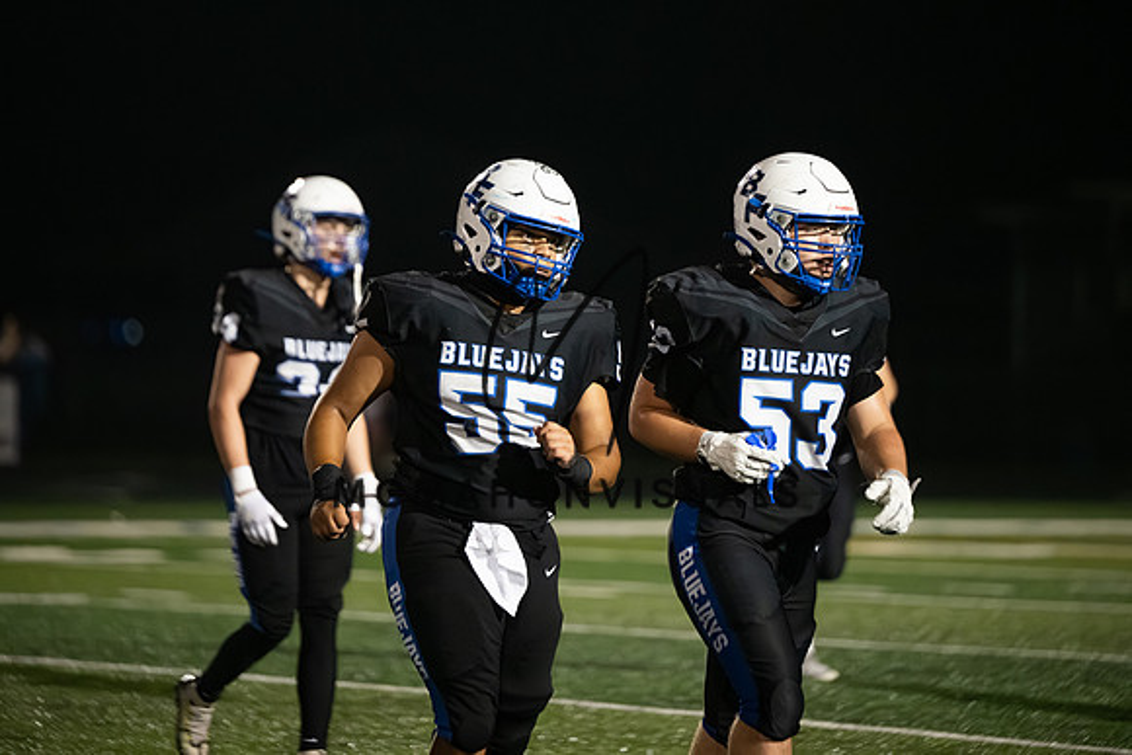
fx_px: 7631
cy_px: 297
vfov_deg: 5.7
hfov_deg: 8.5
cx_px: 565
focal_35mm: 243
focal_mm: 200
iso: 2000
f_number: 2.8
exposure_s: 1/1600
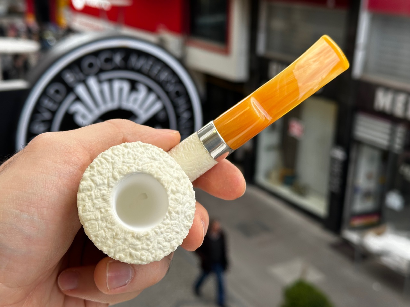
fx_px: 569
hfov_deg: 39.7
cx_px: 205
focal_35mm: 48
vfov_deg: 30.3
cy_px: 154
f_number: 1.78
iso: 64
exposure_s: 1/335
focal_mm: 6.86
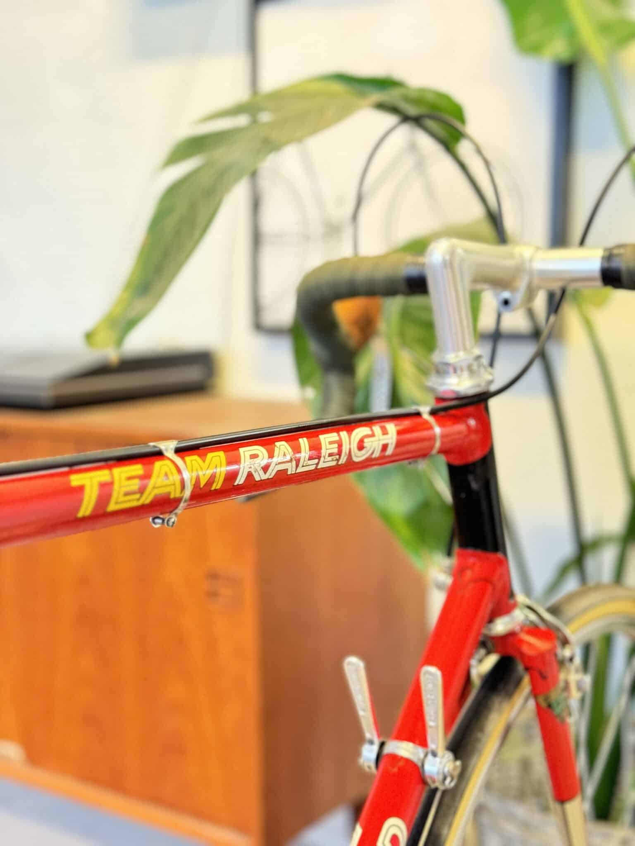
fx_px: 1174
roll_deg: -0.1
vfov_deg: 39.7
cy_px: 423
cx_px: 318
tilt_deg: -5.7
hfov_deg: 30.3
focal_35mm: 48
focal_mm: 6.76
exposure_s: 1/25
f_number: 1.78
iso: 800
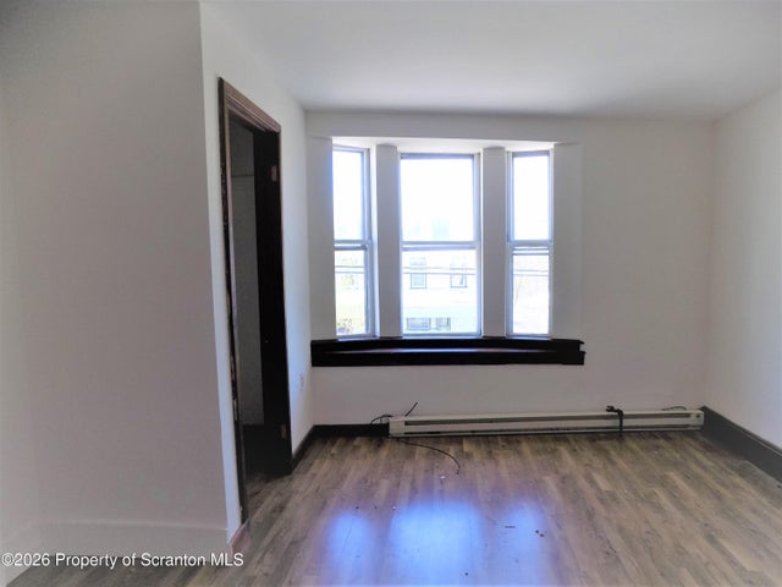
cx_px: 391
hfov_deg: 73.9
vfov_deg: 58.9
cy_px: 294
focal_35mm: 23
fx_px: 520
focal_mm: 4
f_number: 3.1
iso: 80
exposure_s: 1/60
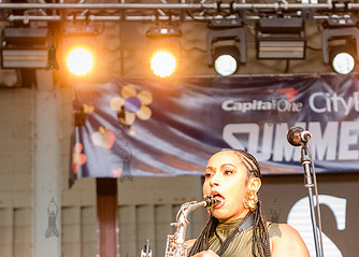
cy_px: 206
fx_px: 1245
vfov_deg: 11.7
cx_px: 227
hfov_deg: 16.4
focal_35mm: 122
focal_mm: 62
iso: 4000
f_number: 3.5
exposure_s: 1/500
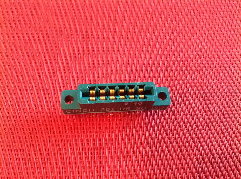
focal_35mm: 35
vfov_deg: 40.6
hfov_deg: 52.7
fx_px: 243
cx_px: 120
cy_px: 90
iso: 400
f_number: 2.4
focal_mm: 4.28
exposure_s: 1/15
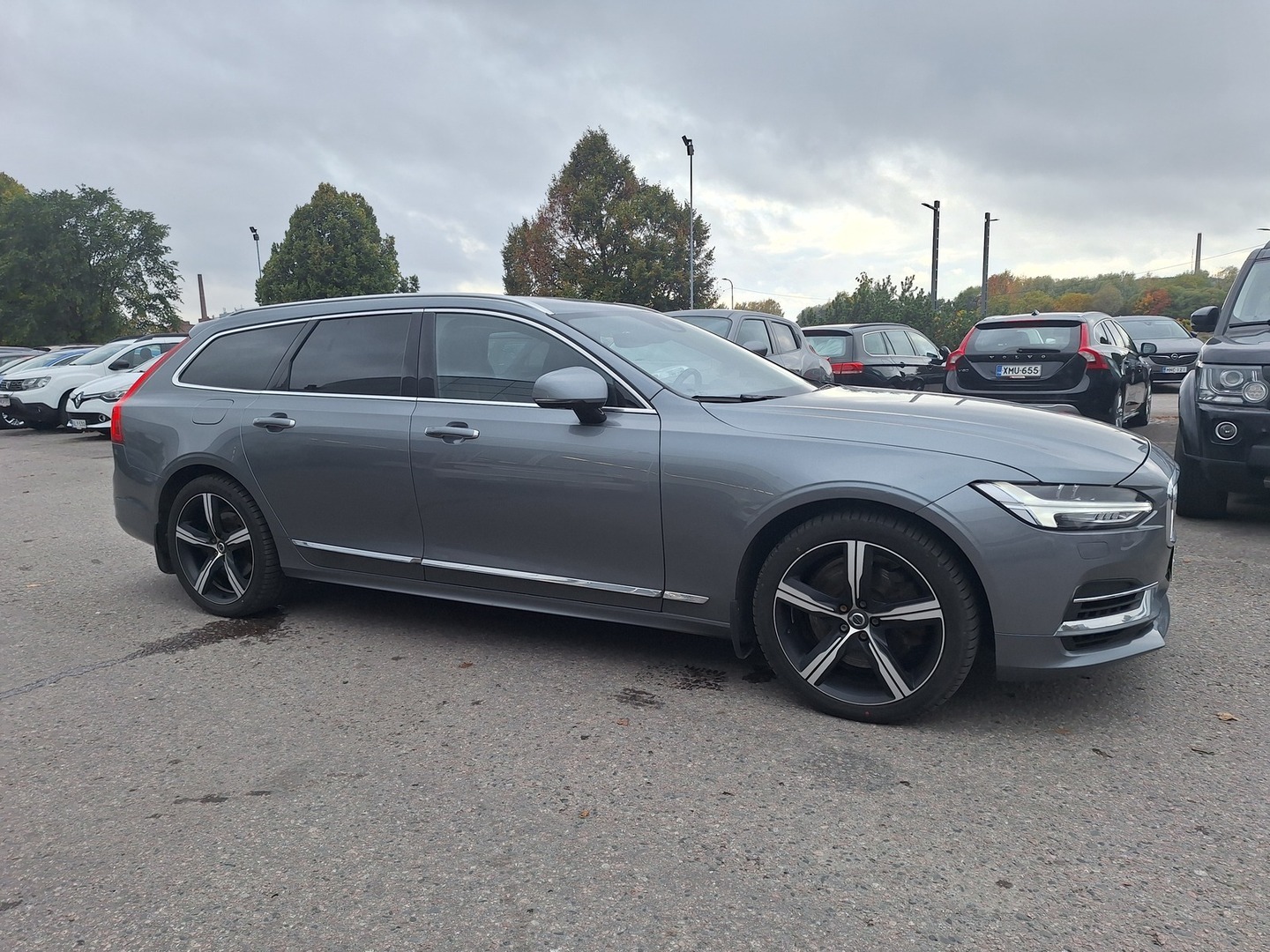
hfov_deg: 73.9
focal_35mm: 23
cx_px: 635
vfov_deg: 58.9
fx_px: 844
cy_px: 476
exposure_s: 1/590
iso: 40
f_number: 1.8
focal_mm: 5.54
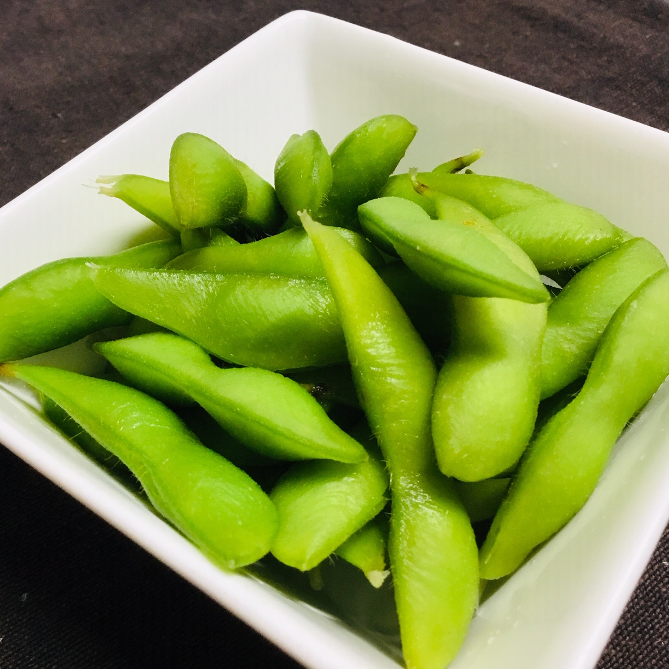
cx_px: 302
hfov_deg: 44.9
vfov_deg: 44.9
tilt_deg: -49.1
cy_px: 332
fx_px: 809
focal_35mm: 37
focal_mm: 3.3
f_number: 2.4
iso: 50
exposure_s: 1/30
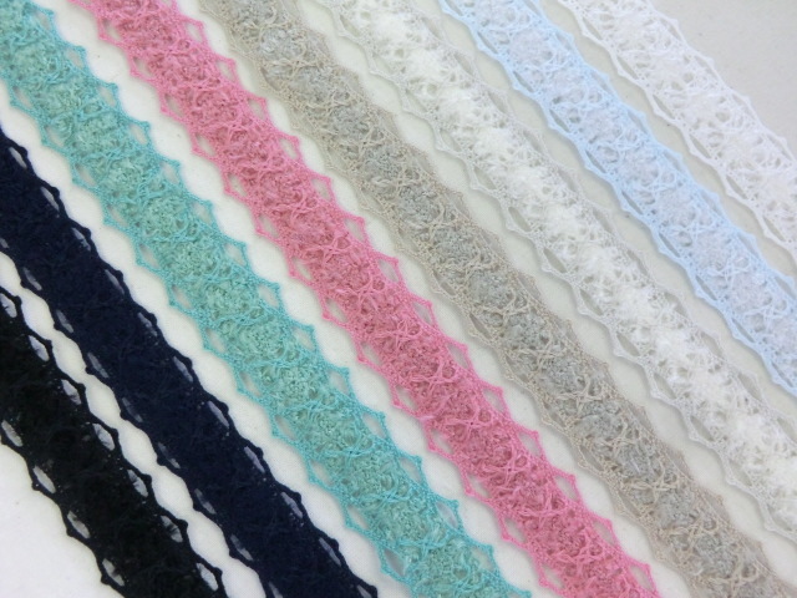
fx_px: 921
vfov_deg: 36.0
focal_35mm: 40
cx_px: 398
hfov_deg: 46.8
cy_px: 299
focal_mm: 7.1
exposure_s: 1/60
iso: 320
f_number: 3.8
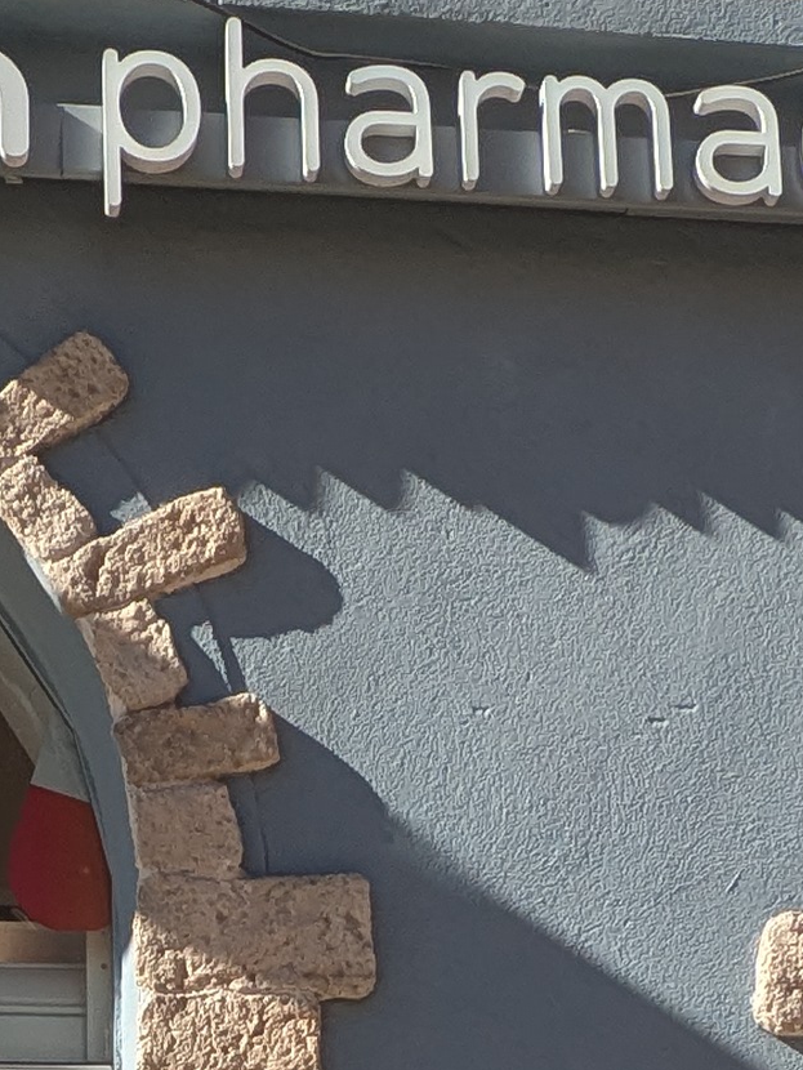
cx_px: 235
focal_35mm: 78
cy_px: 1284
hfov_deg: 18.8
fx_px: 2411
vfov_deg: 23.0
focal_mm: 1.83
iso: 47
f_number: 2.2
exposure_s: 1/1218
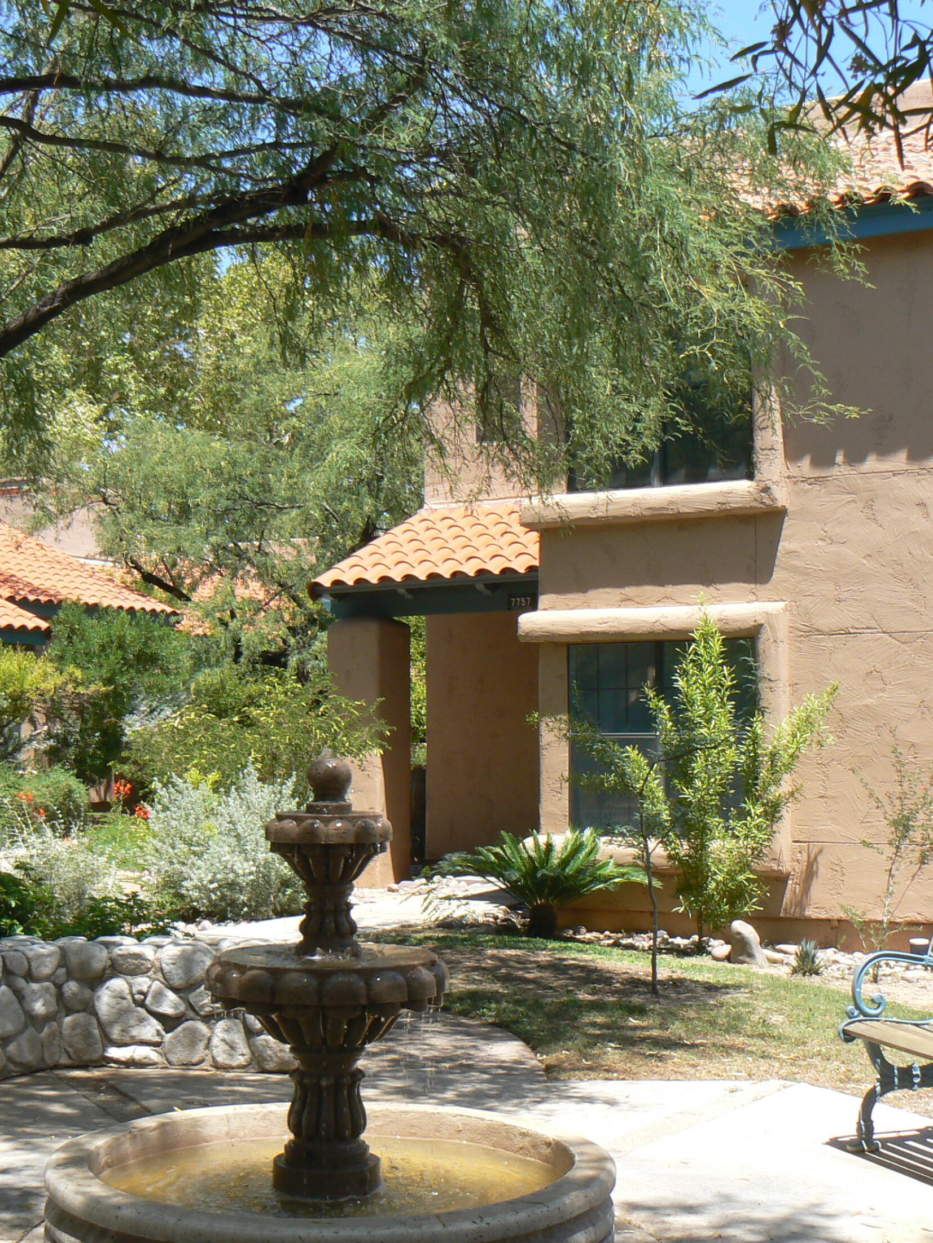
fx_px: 1761
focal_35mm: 49
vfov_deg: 38.9
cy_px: 634
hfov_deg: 29.7
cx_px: 413
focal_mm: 6
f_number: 5.6
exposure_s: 1/160
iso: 80
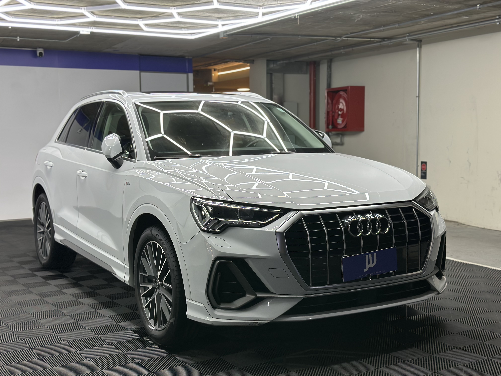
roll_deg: +1.0
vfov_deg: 30.3
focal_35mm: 48
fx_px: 695
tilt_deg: -5.2
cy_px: 188
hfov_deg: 39.7
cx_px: 250
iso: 80
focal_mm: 6.86
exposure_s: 1/100
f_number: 1.78
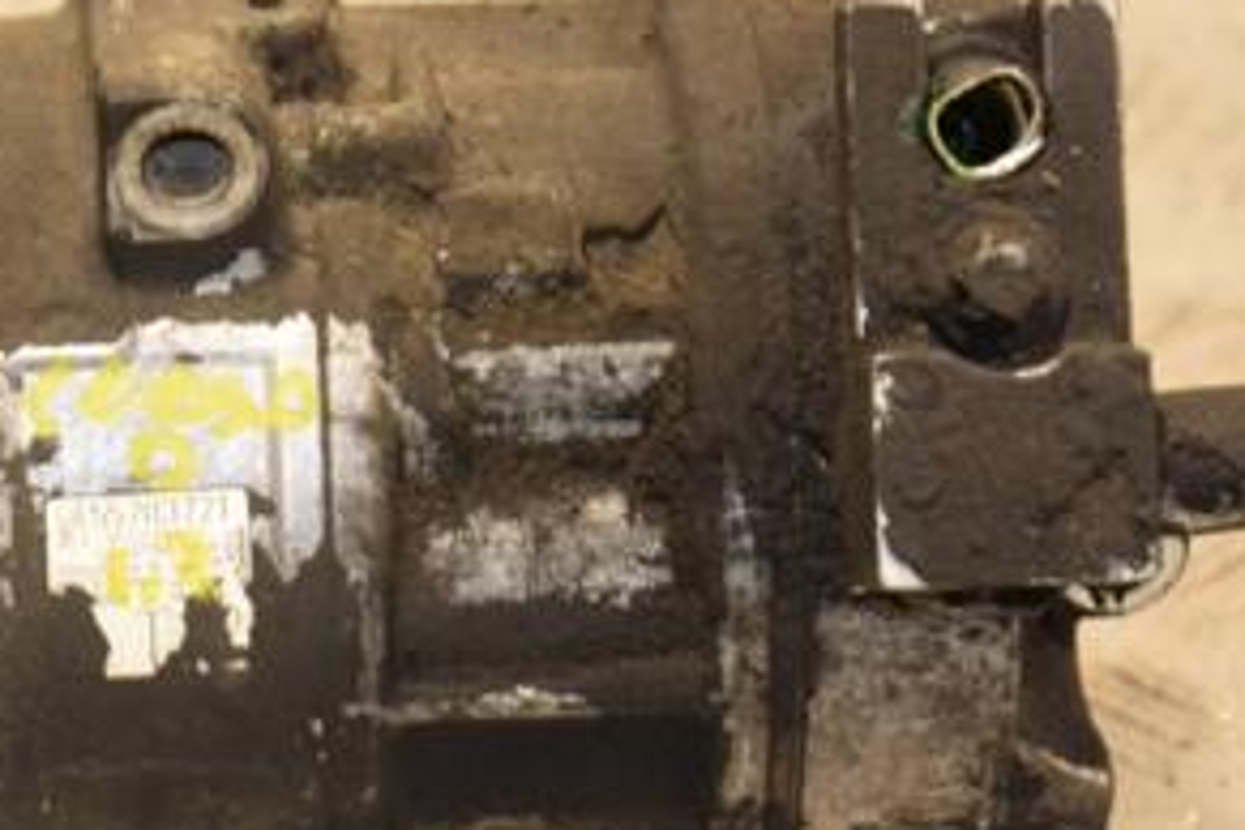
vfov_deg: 4.9
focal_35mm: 278
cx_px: 295
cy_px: 376
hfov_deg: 7.4
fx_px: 9613
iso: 800
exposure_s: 1/80
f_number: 5.6
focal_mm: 90
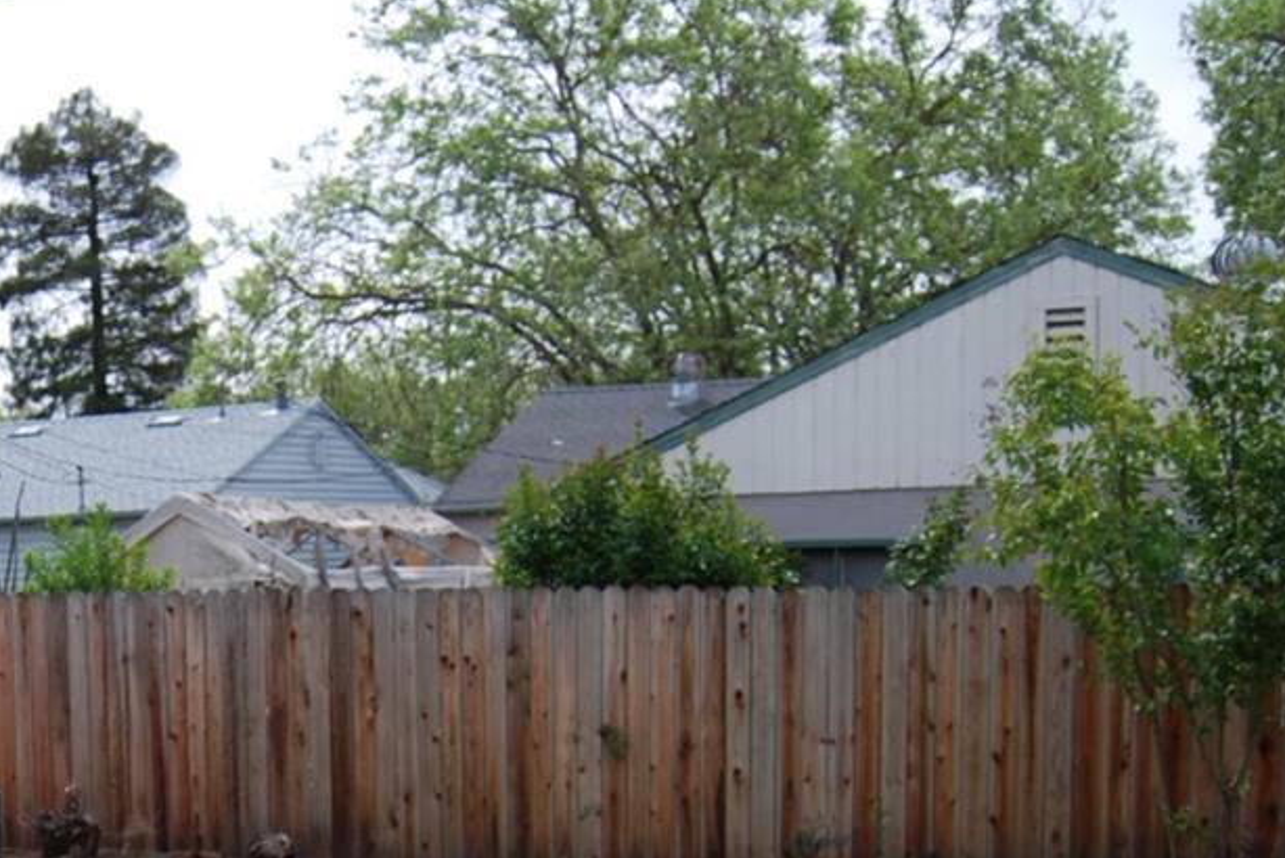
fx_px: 2357
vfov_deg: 19.8
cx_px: 10
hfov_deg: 28.7
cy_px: 939
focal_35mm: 66
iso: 100
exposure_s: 1/800
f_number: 3.5
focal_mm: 18
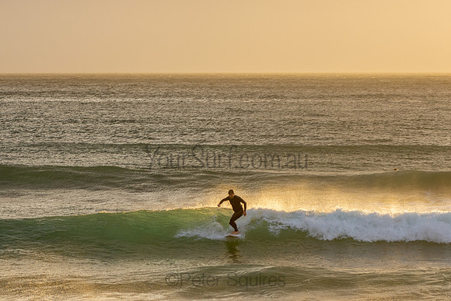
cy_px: 150
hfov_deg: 9.6
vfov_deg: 6.4
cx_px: 226
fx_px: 2674
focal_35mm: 213
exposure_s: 1/400
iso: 250
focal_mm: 140
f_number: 5.6
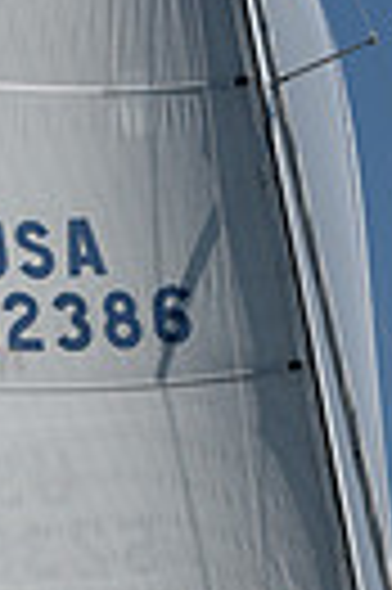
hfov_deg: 4.4
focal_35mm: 310
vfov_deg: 6.6
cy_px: 595
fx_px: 5076
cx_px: 259
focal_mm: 70
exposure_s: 1/1250
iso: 320
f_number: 13
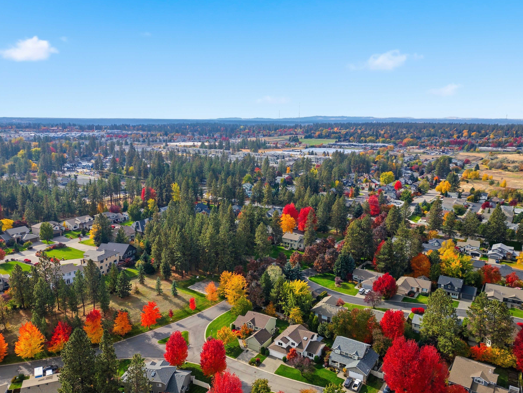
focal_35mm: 27
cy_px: 208
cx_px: 257
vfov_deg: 51.3
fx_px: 408
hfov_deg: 65.3
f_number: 1.7
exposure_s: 1/4000
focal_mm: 6.7
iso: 100
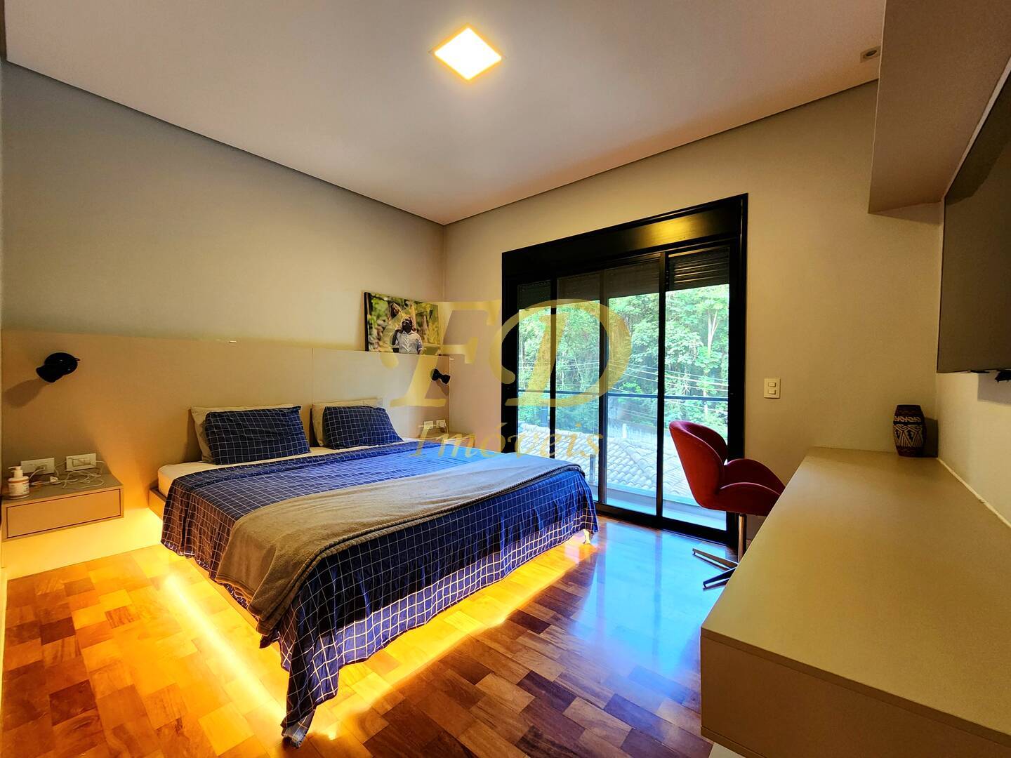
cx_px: 506
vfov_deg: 89.9
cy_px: 379
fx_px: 380
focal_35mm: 13
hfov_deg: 106.2
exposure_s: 1/40
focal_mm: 2.2
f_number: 2.2
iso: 320
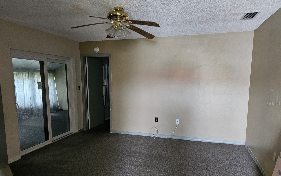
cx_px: 140
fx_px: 191
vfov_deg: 49.0
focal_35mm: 25
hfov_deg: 72.5
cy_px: 104
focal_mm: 6.3
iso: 640
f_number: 1.7
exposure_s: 1/30
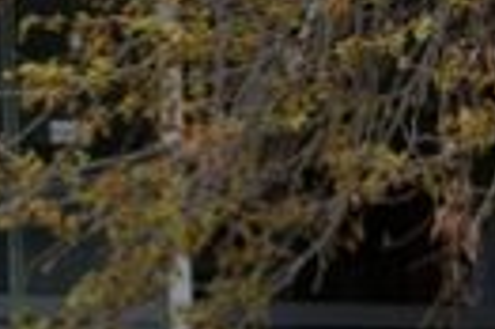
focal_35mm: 398
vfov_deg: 3.4
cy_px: -303
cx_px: -801
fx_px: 5466
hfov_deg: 5.0
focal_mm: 50
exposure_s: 1/125
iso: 200
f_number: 7.1
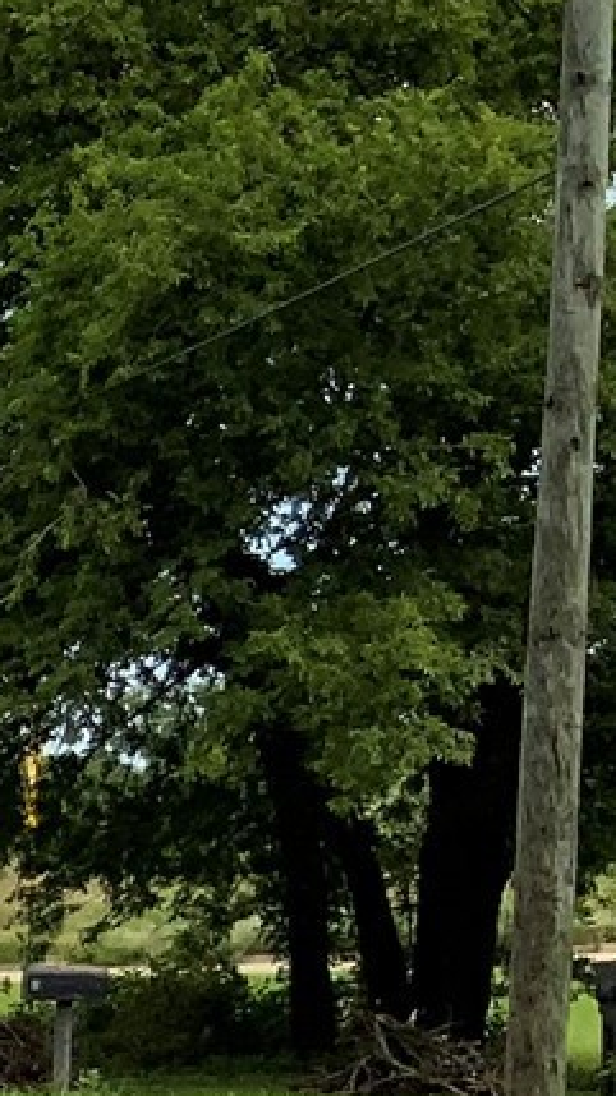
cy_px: 1257
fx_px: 4389
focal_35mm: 151
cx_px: -1482
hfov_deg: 6.9
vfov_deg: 13.9
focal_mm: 3
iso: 20
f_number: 1.8
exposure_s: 1/2320
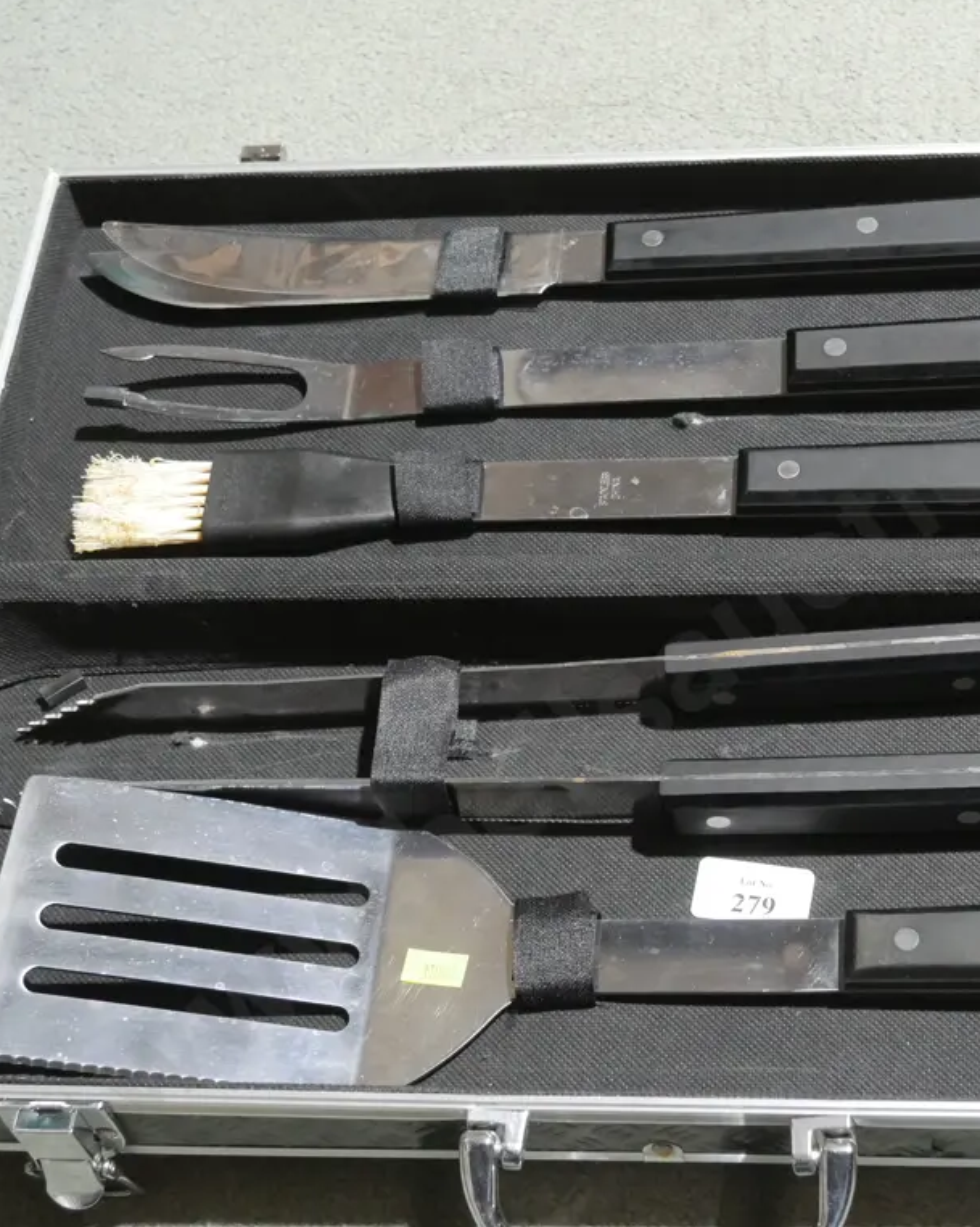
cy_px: 610
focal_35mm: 63
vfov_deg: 30.0
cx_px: 769
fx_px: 2285
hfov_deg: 23.9
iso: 2500
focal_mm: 24
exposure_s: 1/60
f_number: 5.2
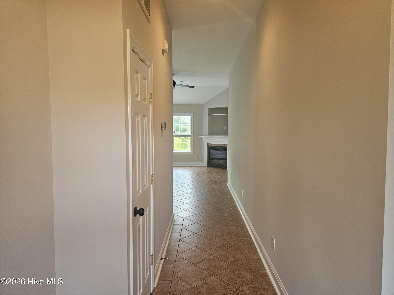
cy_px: 148
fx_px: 262
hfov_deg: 73.9
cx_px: 197
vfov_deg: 58.9
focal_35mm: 23
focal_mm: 5.4
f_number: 1.8
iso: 250
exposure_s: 1/120
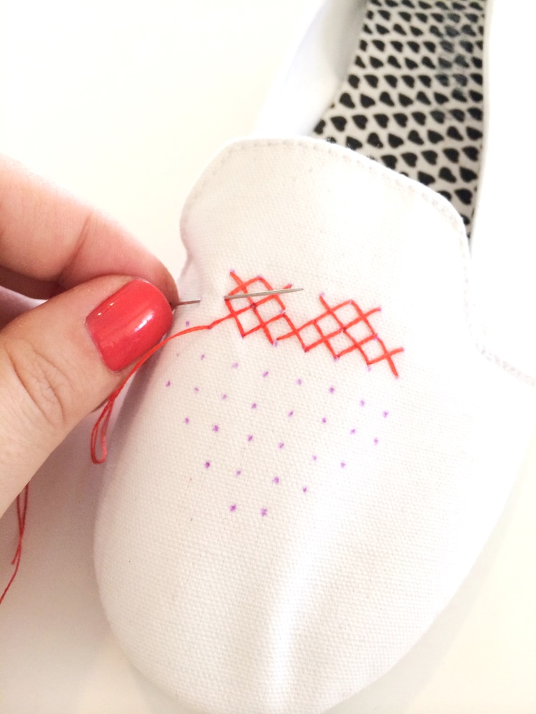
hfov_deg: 46.8
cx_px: 268
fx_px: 619
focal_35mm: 30
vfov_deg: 60.0
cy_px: 357
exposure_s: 1/30
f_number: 2.2
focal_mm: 4.12
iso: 64
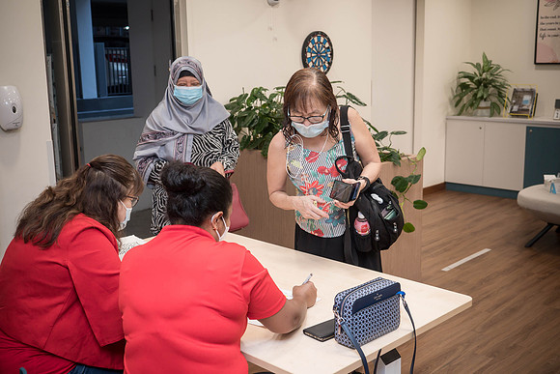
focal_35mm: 45
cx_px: 280
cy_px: 187
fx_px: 696
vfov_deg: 30.1
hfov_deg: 43.8
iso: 400
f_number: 2.8
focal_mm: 21
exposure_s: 1/125
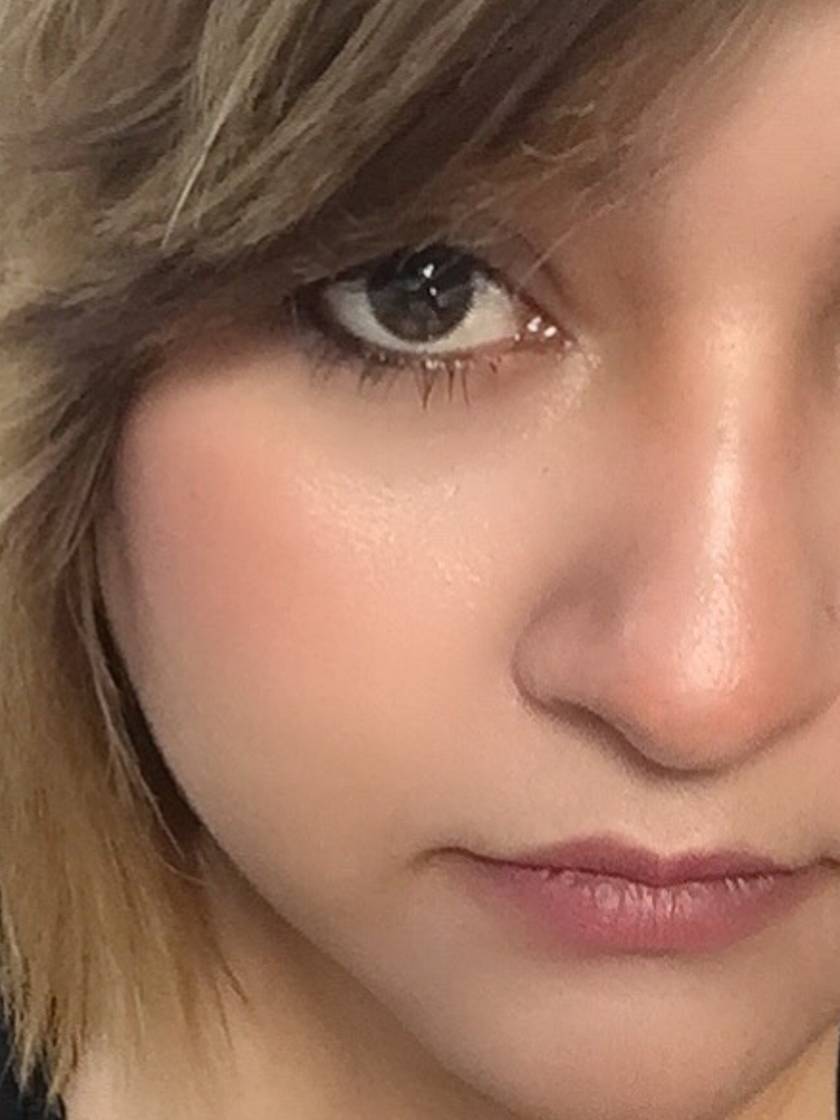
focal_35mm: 68
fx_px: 2200
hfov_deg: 21.6
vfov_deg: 27.8
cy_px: 942
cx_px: 416
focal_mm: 2.65
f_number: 2.2
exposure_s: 1/33
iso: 200
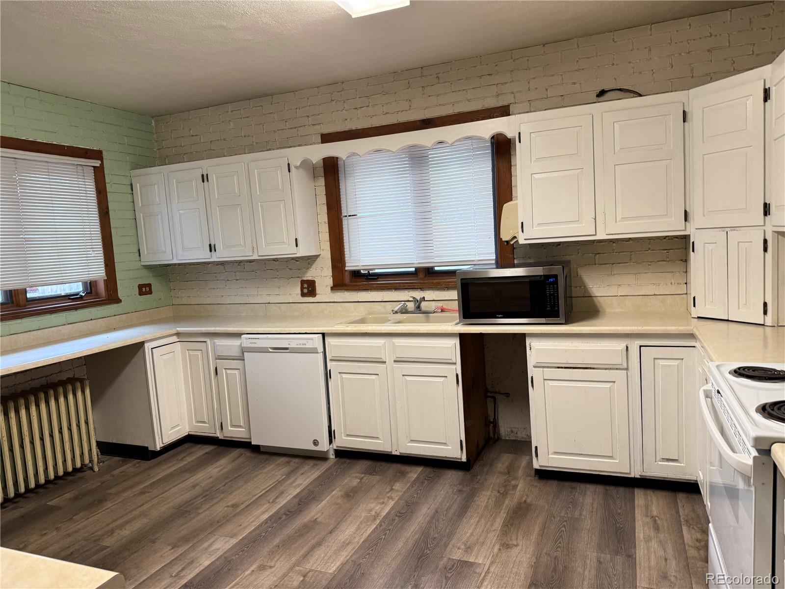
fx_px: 544
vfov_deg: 56.8
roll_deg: +3.3
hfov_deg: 71.6
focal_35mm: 24
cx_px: 392
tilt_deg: -4.0
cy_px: 294
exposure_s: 1/60
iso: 160
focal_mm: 6.76
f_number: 1.78
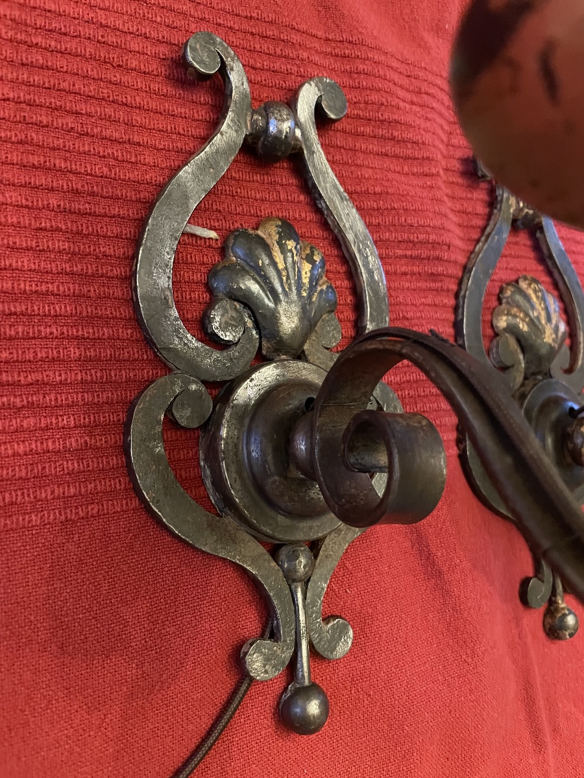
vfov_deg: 67.3
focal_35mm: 26
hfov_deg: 53.1
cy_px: 389
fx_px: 585
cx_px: 292
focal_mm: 4.2
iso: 800
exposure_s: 1/25
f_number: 1.6
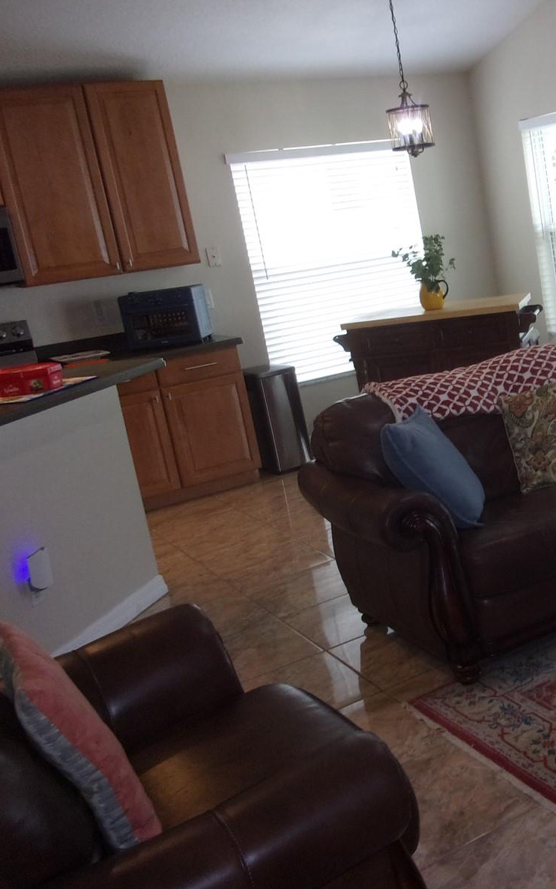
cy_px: 442
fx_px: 970
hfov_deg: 29.6
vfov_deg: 49.3
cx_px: 571
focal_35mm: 40
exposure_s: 1/34
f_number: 3.9
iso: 129
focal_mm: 5.1
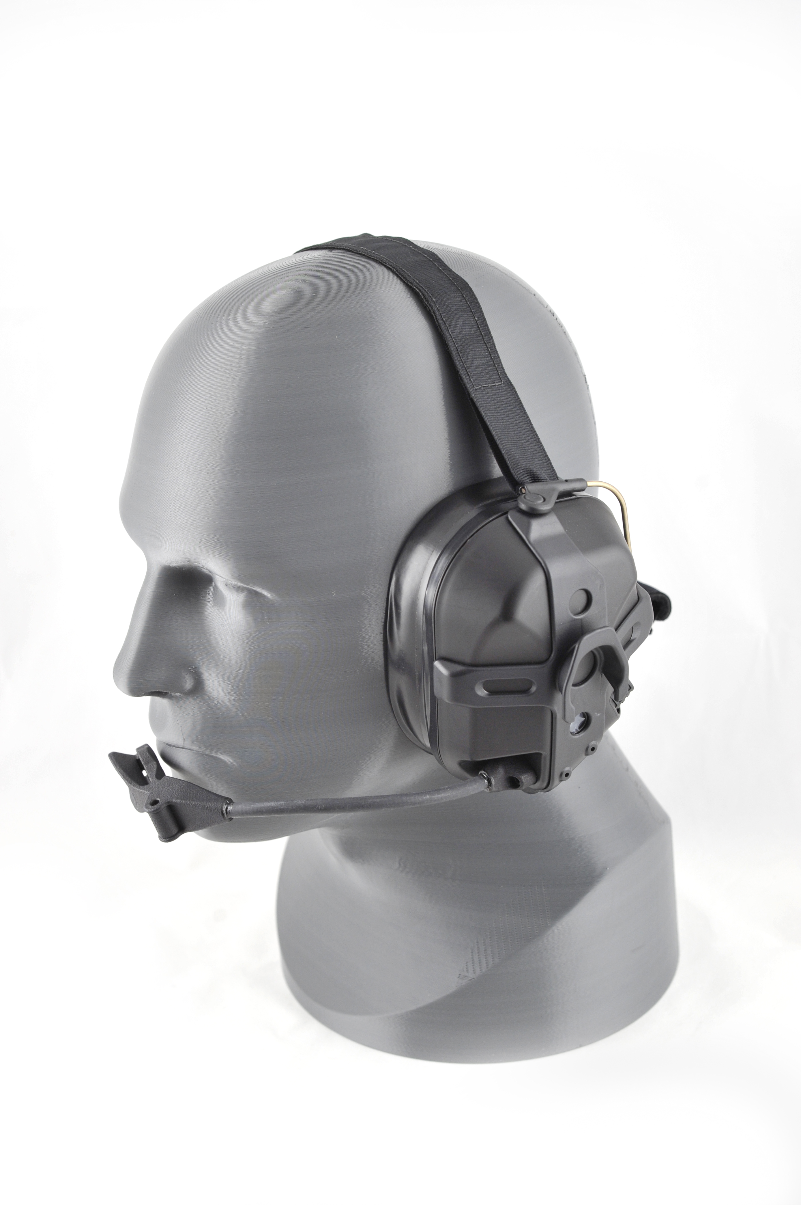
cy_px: 606
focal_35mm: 51
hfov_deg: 26.4
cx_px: 398
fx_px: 1705
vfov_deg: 38.9
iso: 1000
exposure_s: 1/160
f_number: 5.6
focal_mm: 50
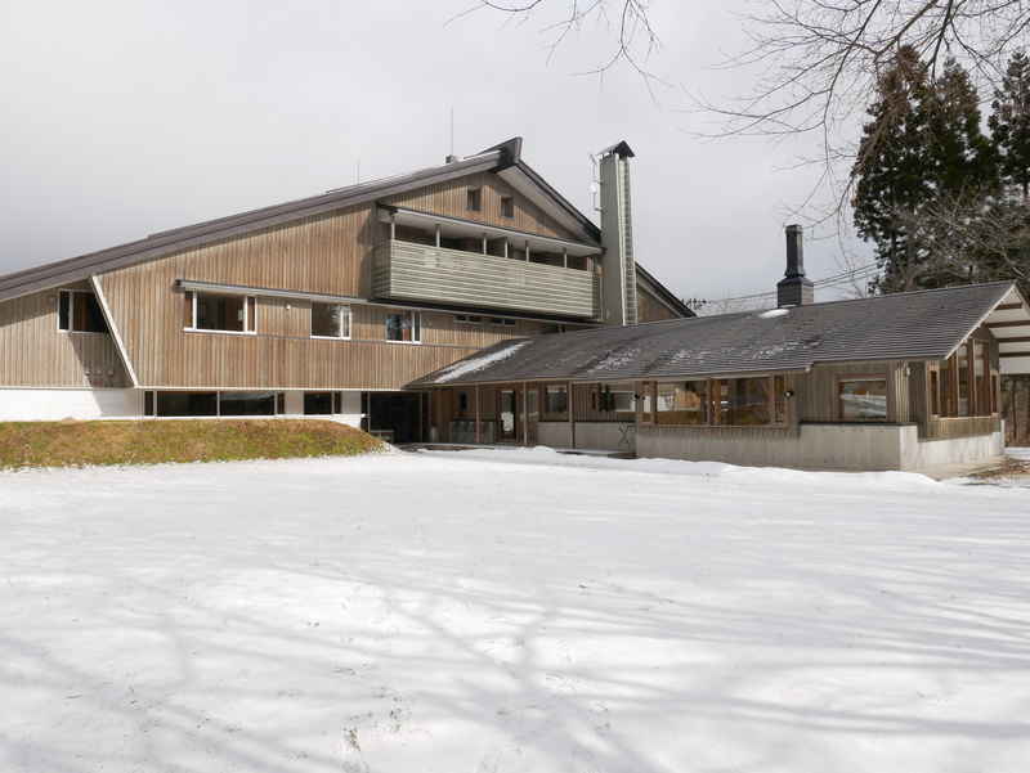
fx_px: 715
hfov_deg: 71.6
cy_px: 386
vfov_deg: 56.9
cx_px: 515
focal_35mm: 24
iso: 200
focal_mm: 12
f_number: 7.1
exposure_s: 1/400
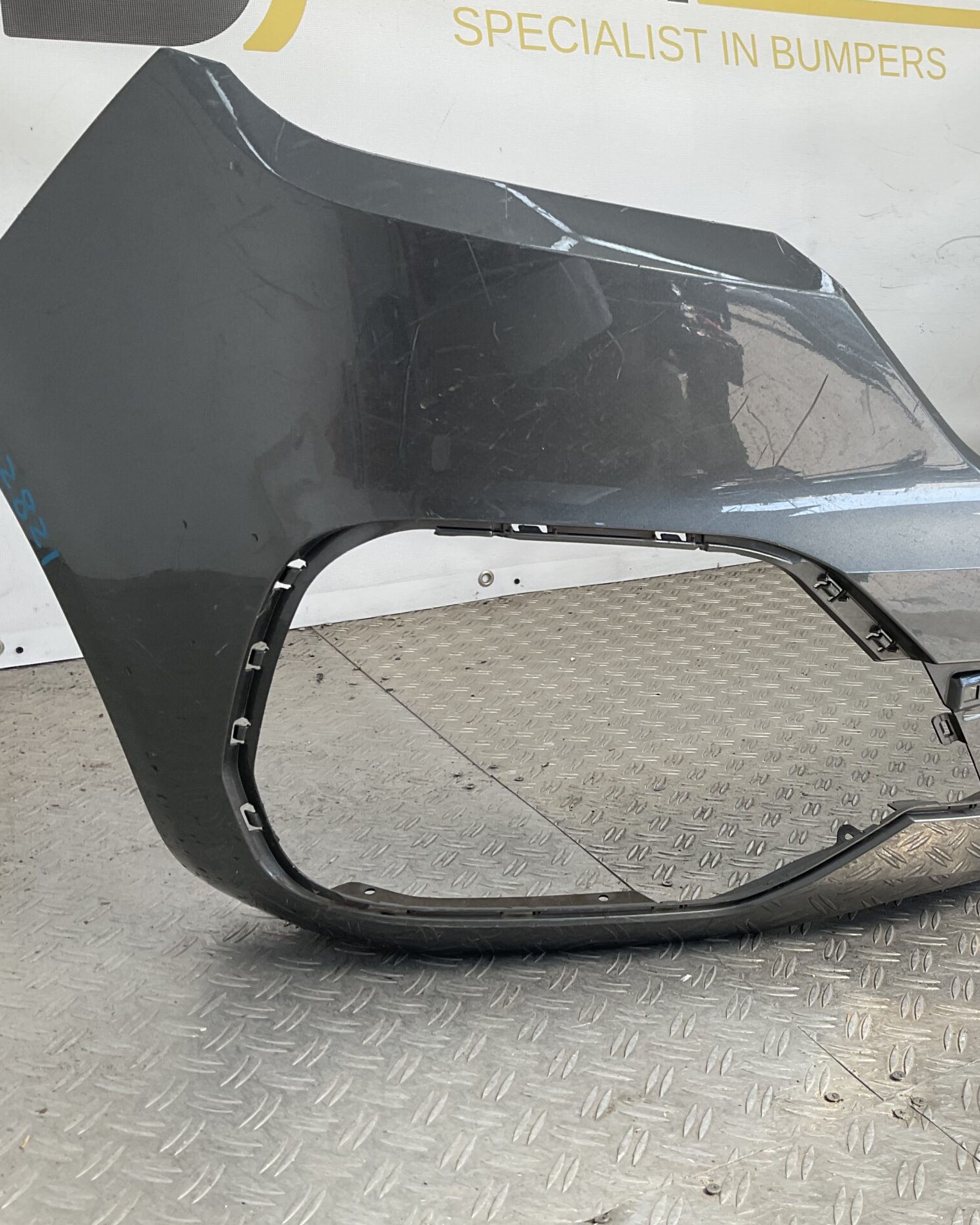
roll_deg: -1.6
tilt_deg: -16.0
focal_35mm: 38
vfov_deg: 47.9
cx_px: 721
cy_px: 615
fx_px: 1377
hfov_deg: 38.3
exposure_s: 1/223
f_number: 1.8
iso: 16
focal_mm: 3
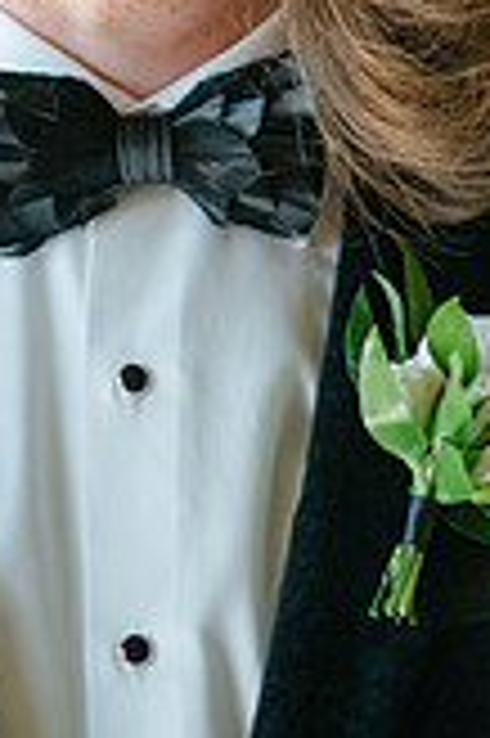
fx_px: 7119
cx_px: 148
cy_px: -40
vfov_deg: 5.9
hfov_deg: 3.9
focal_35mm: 348
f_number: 1.8
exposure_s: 1/500
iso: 400
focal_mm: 85
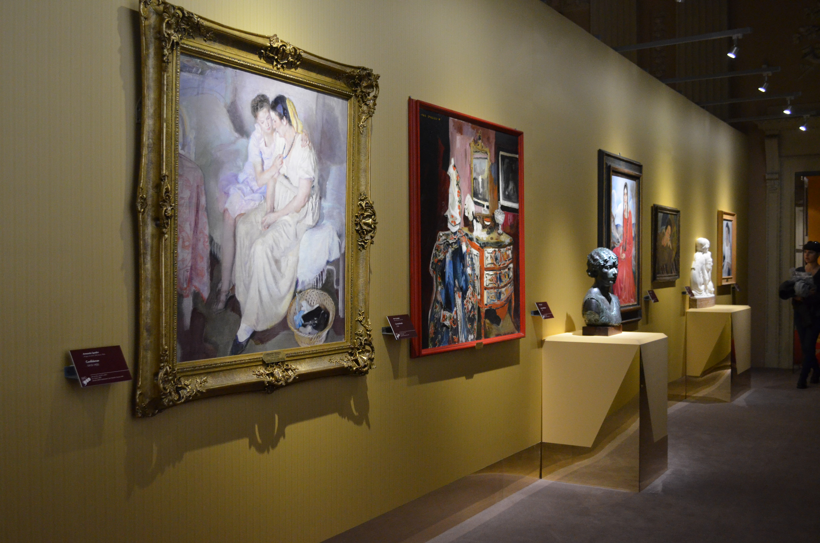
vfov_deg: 36.7
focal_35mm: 36
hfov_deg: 53.2
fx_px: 818
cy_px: 272
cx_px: 410
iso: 2500
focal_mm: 24
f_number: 4
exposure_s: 1/30
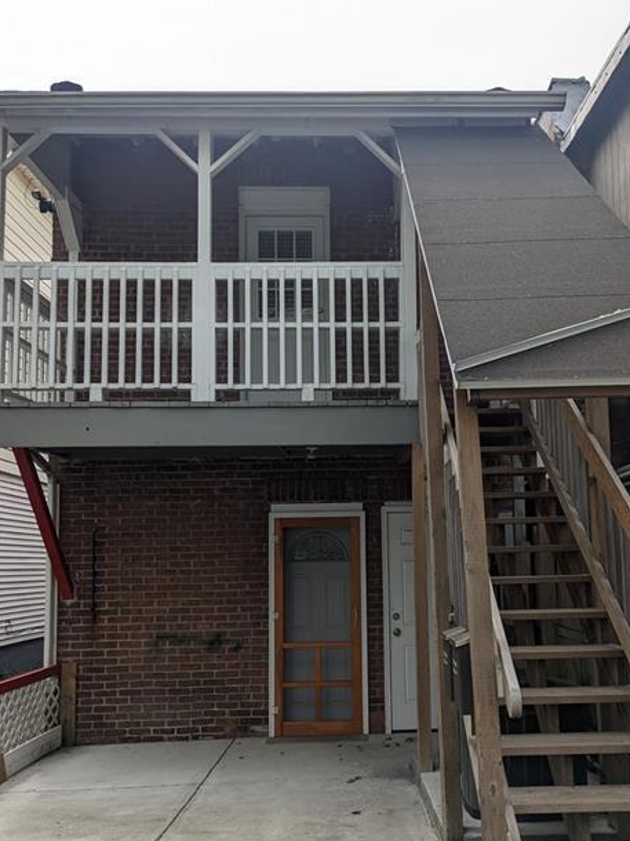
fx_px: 826
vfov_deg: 53.8
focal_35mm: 34
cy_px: 484
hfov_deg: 41.6
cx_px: 371
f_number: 1.73
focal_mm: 4.38
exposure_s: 1/3906
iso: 36
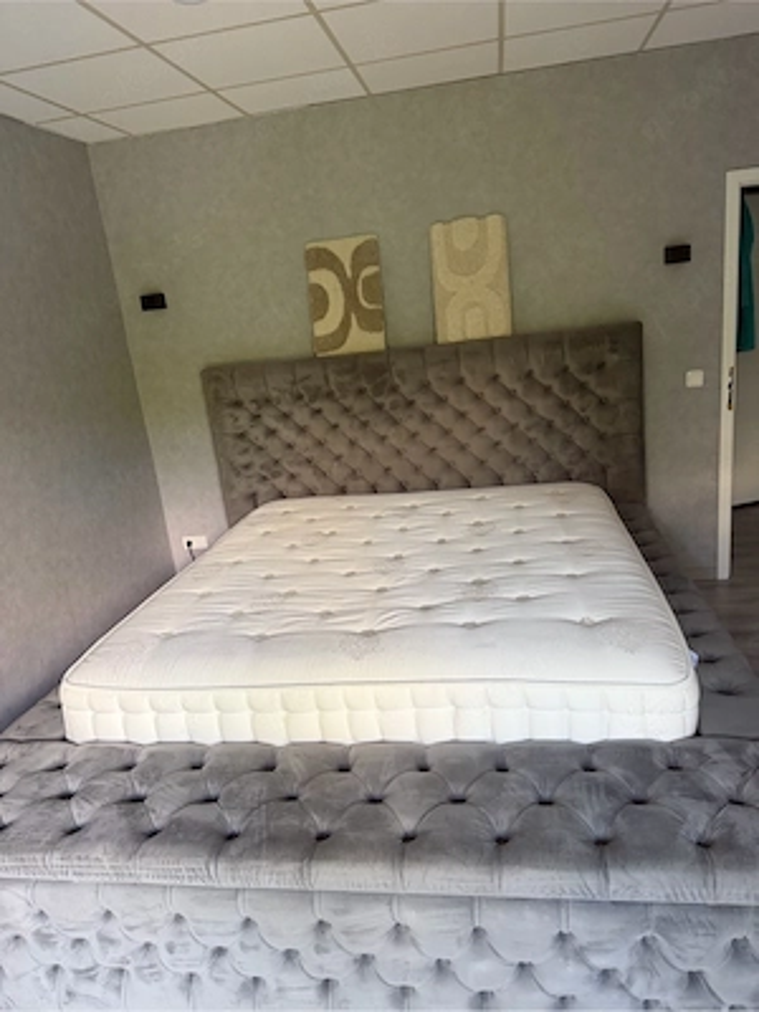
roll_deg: +7.4
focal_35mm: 24
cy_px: 506
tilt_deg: -15.3
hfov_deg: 56.8
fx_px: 702
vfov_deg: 71.6
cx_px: 380
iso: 200
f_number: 1.78
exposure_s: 1/77
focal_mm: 6.76
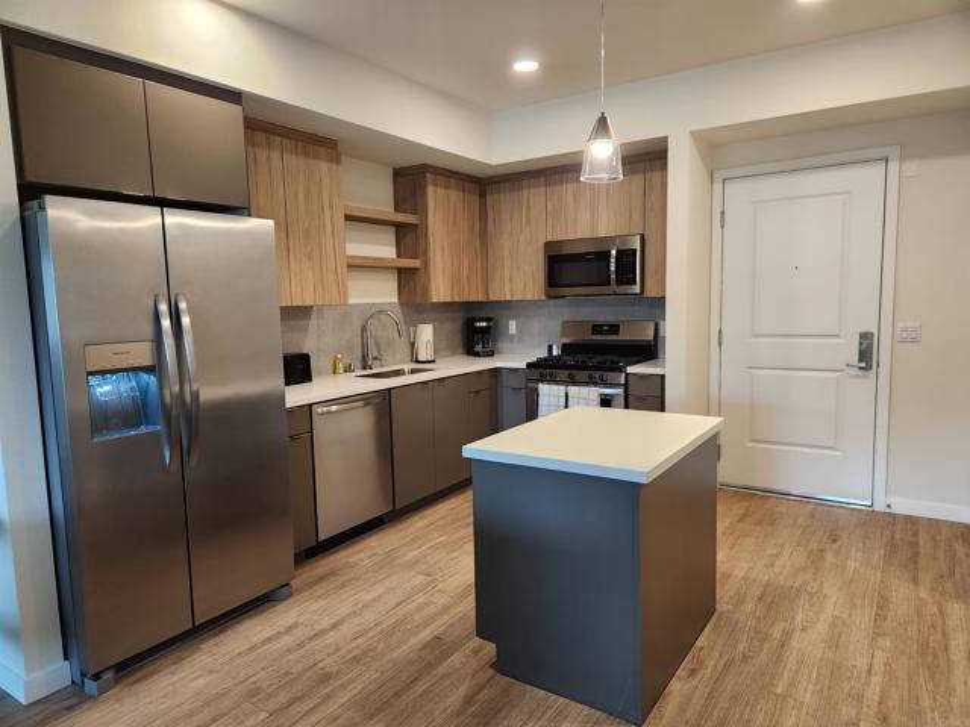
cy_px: 364
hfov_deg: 73.9
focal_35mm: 23
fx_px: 644
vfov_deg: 58.9
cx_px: 485
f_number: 1.8
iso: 320
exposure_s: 1/120
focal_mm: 5.4
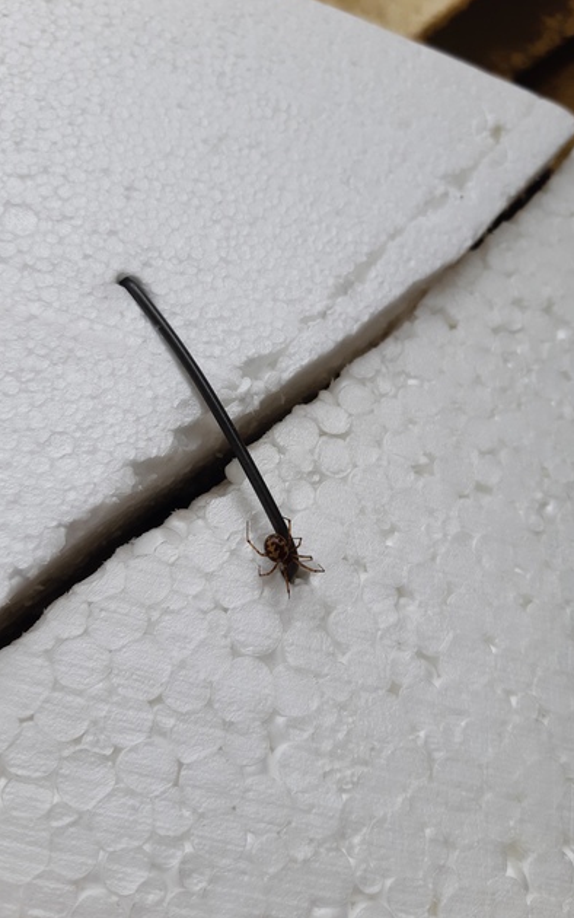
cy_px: 455
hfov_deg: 44.5
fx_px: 701
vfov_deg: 66.5
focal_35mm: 28
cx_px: 274
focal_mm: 3.93
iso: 40
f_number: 1.7
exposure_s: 1/1391
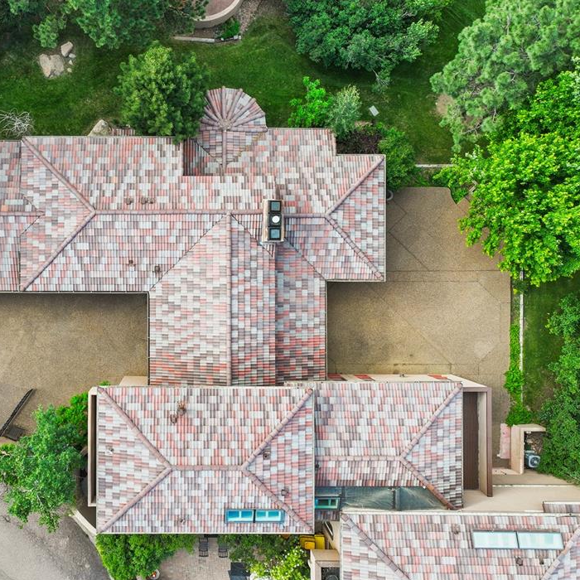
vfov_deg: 52.5
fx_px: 588
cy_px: 277
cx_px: 182
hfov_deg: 51.3
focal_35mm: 31
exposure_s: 1/80
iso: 100
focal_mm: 12.29
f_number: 2.8
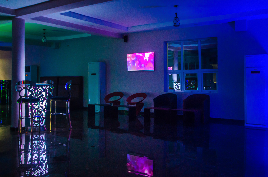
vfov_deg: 41.5
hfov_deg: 59.6
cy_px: 88
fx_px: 234
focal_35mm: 32
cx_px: 134
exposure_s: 1
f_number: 10
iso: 1600
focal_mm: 21
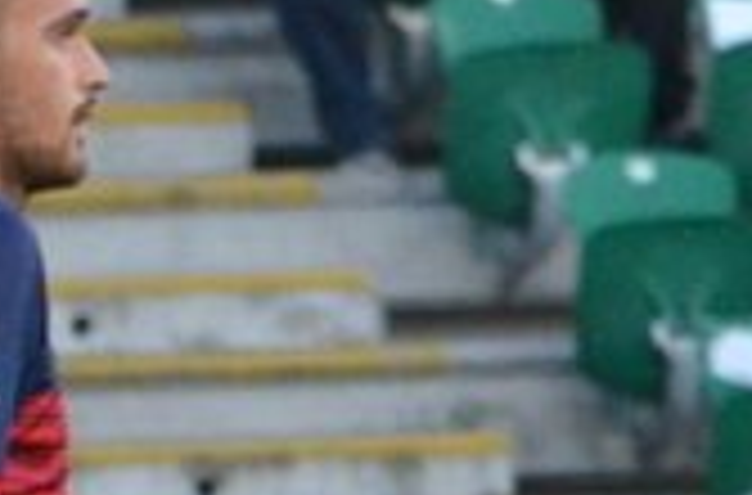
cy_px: 380
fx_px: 43819
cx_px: 2161
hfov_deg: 1.0
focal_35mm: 2106
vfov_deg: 0.6
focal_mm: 195
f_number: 5.3
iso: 2000
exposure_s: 1/1250
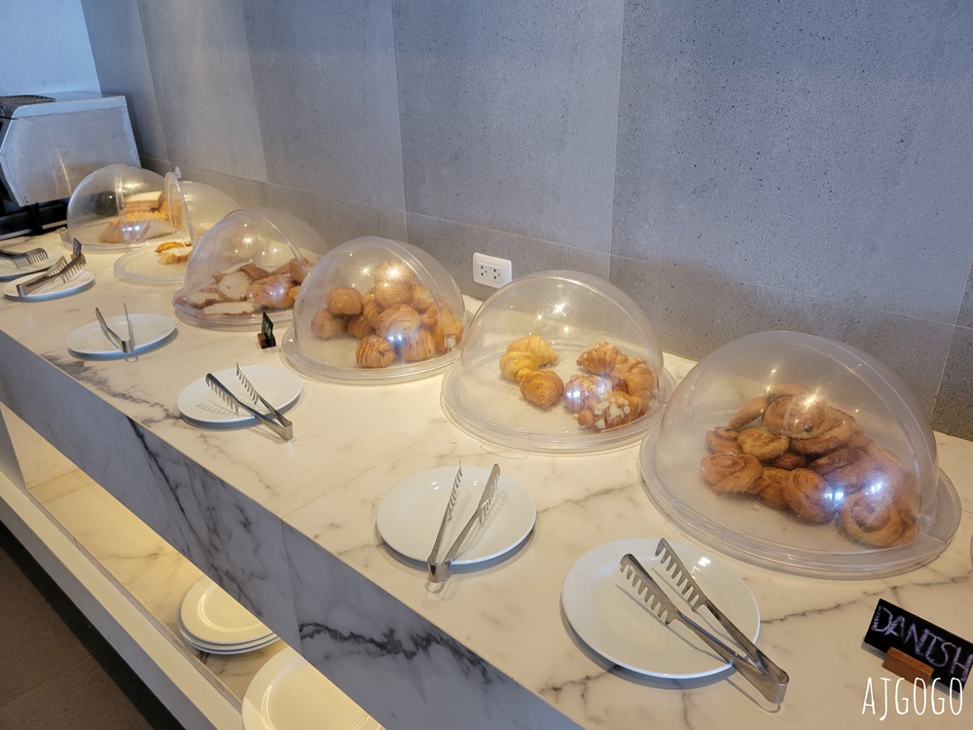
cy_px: 365
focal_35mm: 26
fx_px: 731
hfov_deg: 67.3
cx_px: 486
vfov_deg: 53.1
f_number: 1.8
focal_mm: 5.4
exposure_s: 1/60
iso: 160
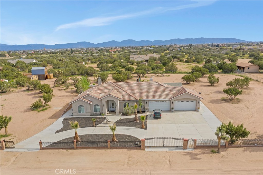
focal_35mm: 28
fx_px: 204
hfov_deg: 65.5
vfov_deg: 46.4
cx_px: 132
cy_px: 88
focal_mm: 10.26
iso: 100
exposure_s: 1/400
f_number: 5.6
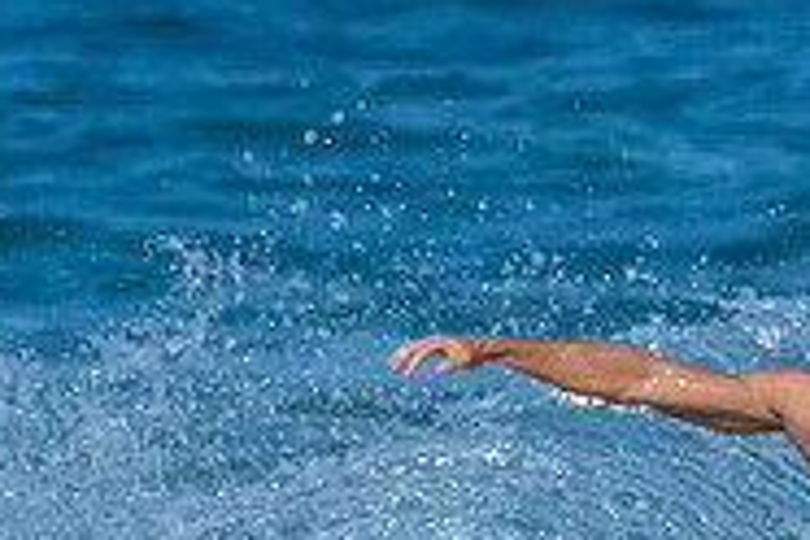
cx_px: 837
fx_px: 42522
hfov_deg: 1.1
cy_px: 518
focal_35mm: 1890
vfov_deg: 0.7
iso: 9000
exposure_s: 1/2000
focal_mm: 440
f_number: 8
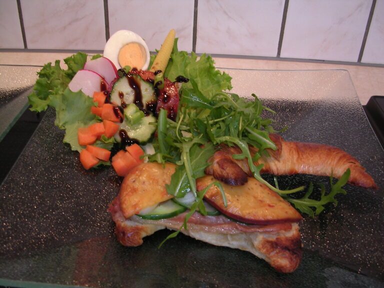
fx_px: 422
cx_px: 192
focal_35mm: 38
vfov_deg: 37.7
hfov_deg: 49.0
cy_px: 144
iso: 100
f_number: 2.8
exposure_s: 1/30
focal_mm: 5.8
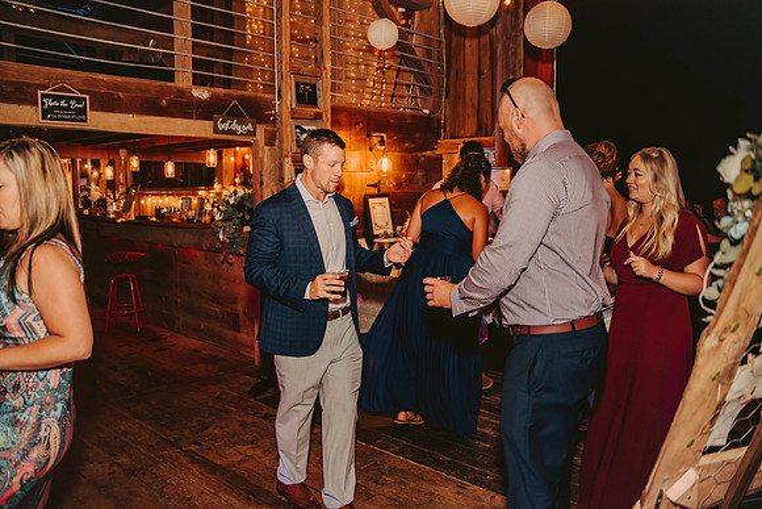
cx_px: 381
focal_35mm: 28
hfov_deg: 65.5
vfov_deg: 46.4
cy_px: 254
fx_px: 593
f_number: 2.8
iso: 1250
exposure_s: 1/125
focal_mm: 28
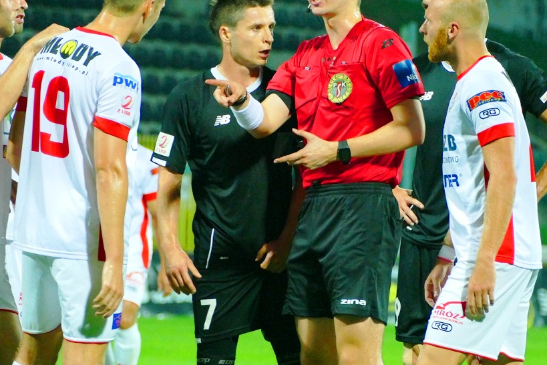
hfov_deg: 3.7
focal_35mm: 562
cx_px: 325
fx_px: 8539
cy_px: 153
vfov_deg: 2.4
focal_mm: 146
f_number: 4
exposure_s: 1/500
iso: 2000
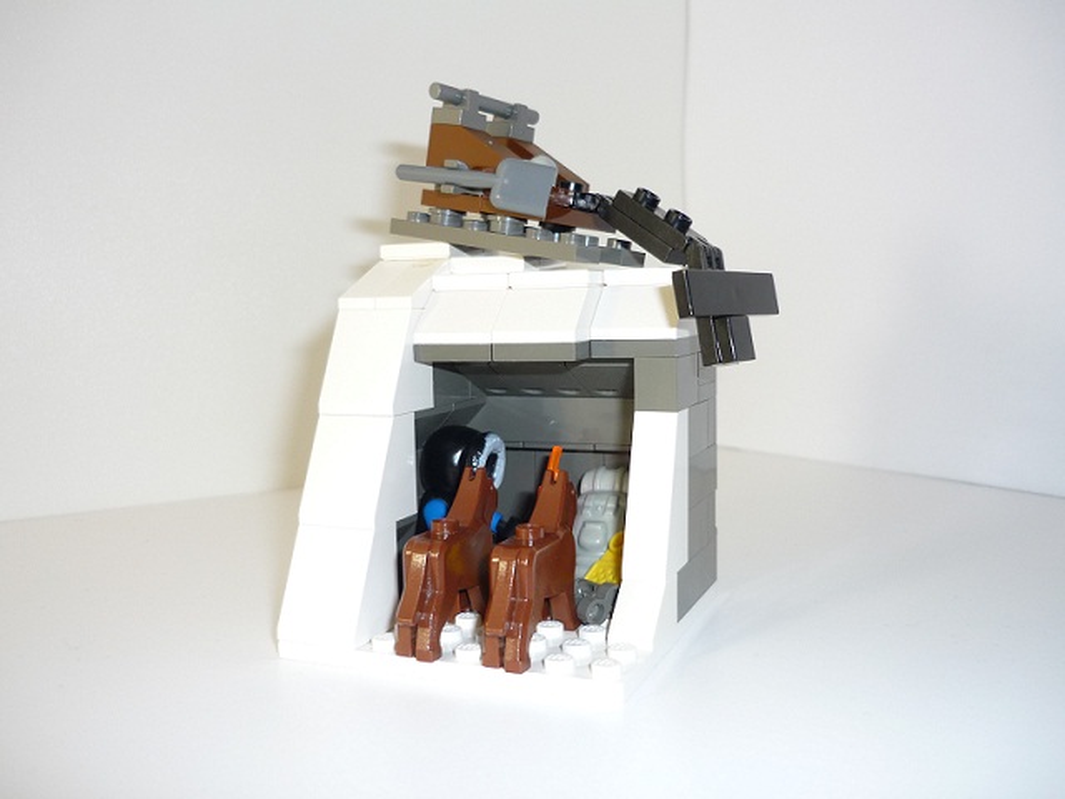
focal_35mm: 33
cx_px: 532
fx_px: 1015
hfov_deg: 55.4
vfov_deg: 42.9
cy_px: 400
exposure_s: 1/100
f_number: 2.8
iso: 100
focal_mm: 5.5
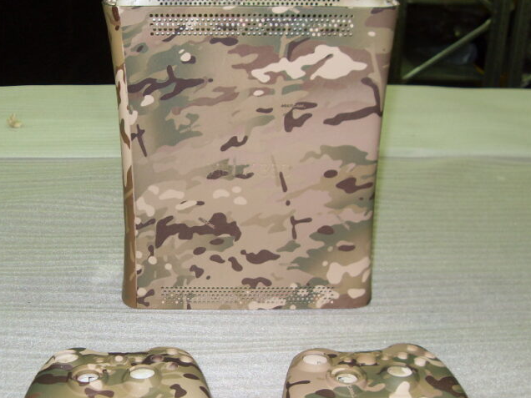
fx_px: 675
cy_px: 229
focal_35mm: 44
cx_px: 246
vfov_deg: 32.8
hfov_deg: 42.9
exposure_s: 1/45
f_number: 2.8
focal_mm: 6.3
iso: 100
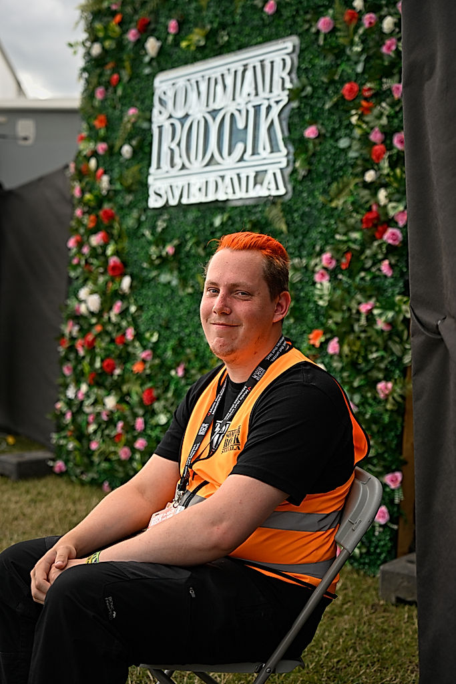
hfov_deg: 28.7
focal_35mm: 47
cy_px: 342
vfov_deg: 41.9
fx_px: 893
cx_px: 228
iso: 160
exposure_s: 1/800
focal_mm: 47
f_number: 2.8
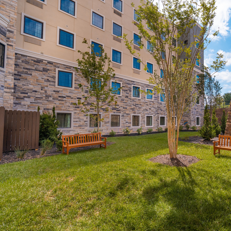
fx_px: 159
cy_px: 112
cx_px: 158
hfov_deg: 69.7
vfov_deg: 72.1
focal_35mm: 21
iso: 320
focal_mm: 16
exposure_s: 1/800
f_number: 8
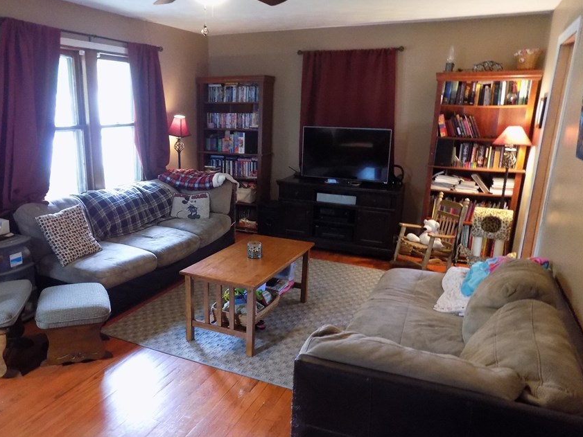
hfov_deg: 62.8
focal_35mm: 28
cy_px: 244
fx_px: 472
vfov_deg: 49.7
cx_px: 229
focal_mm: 4
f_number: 3.1
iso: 400
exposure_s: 1/10
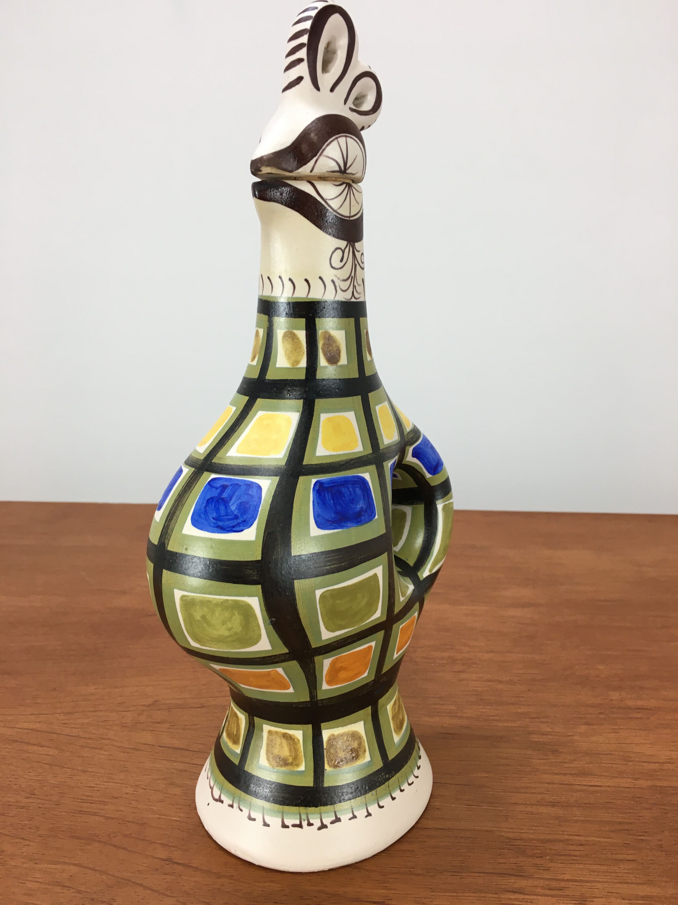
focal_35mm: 29
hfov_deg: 48.2
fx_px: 757
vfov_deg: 61.7
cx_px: 339
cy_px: 452
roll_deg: -0.5
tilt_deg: -11.0
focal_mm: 4.15
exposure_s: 1/33
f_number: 2.2
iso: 32
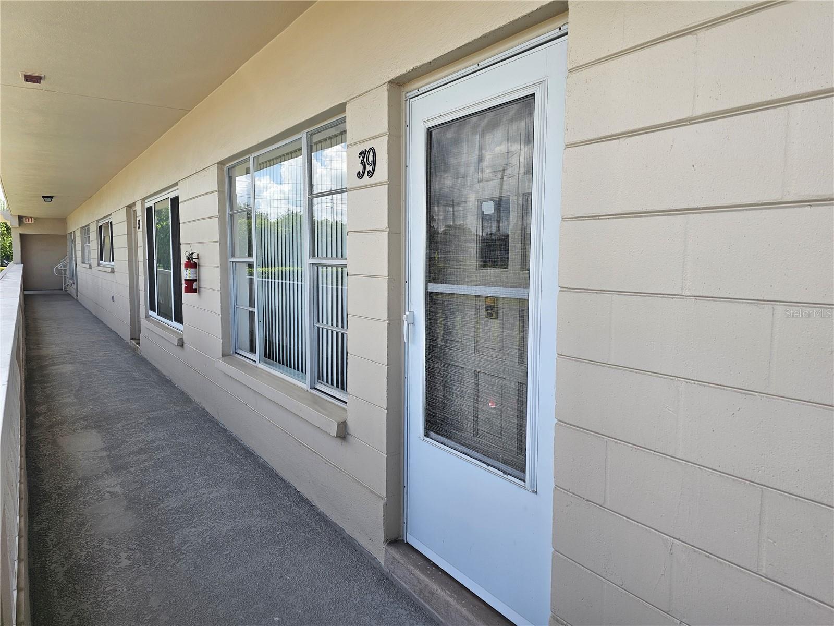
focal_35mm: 23
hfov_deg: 73.9
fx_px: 554
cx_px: 417
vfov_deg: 58.9
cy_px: 313
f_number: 1.7
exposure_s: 1/227
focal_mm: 6.3
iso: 10
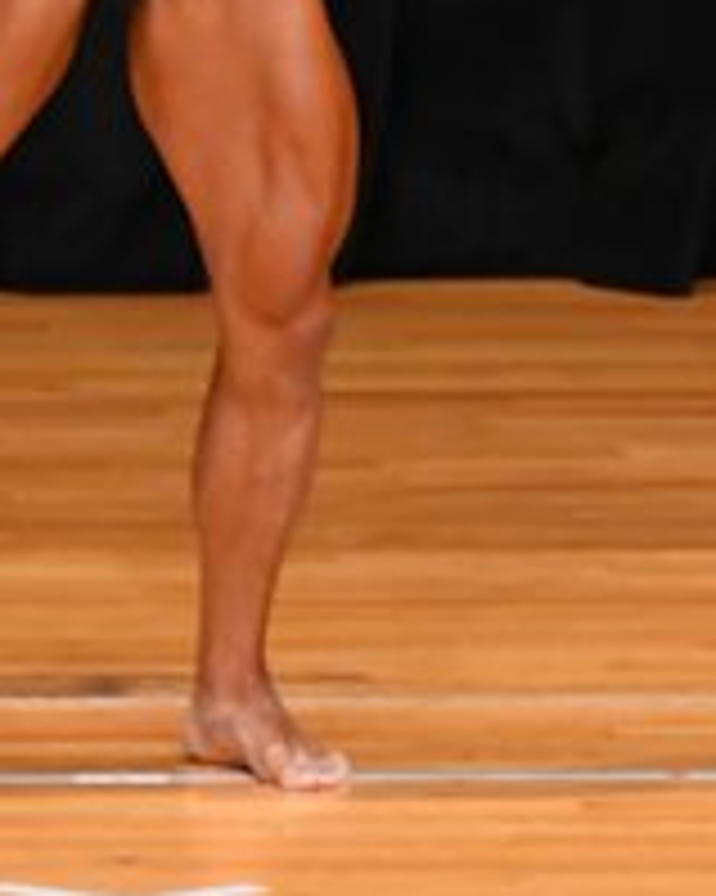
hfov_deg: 1.6
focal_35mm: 985
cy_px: -149
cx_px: 804
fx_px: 26111
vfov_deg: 2.0
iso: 3200
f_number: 5.6
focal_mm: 180
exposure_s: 1/400
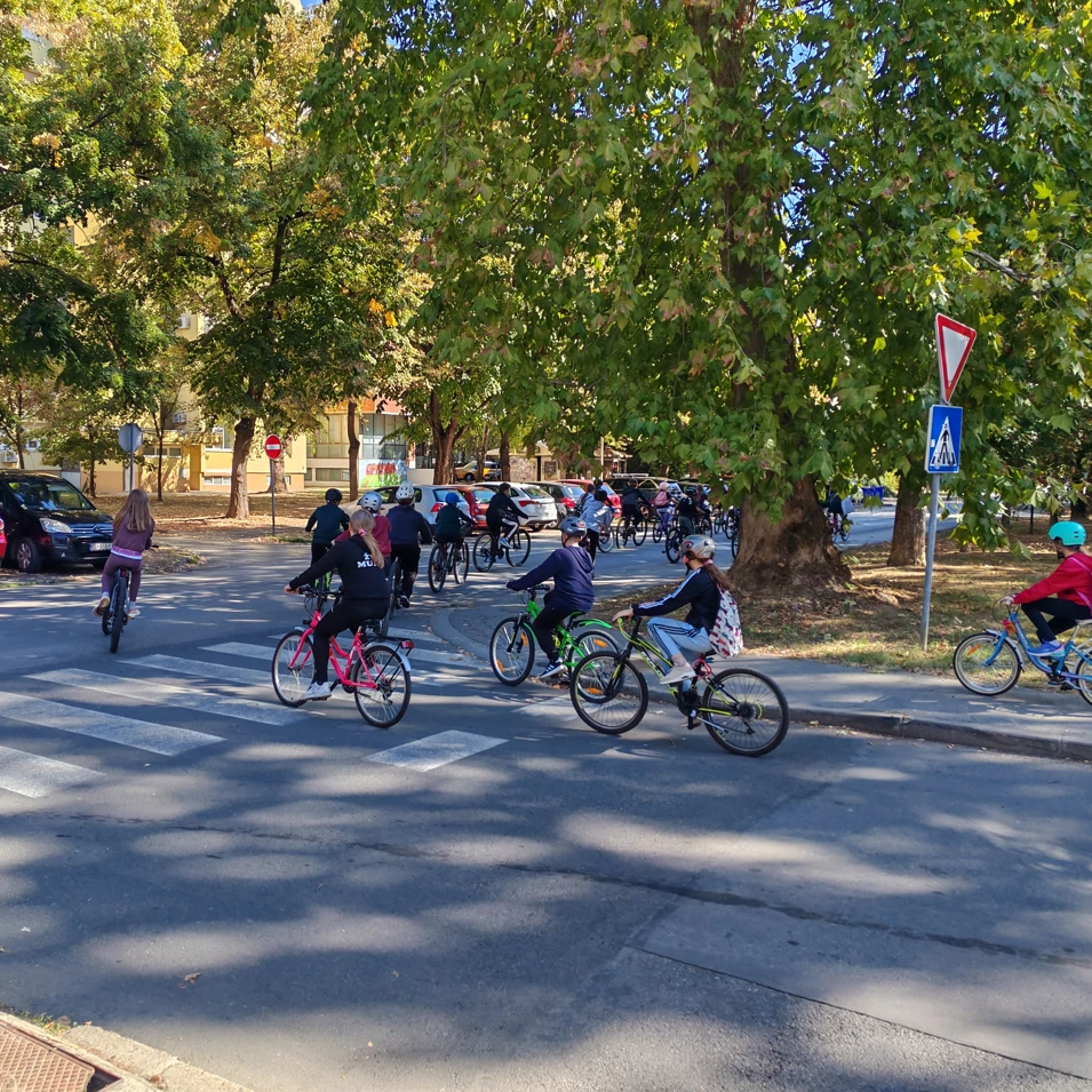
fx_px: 1142
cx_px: 494
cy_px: 548
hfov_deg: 51.0
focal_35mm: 32
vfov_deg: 51.1
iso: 50
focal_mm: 5.52
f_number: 1.95
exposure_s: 1/610
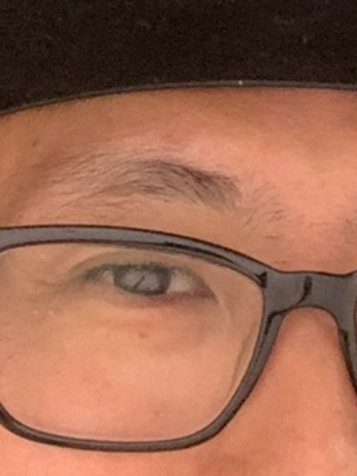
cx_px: 460
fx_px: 2530
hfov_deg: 8.0
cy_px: 140
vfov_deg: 10.7
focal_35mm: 184
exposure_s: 1/40
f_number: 2.2
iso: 250
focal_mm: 2.87
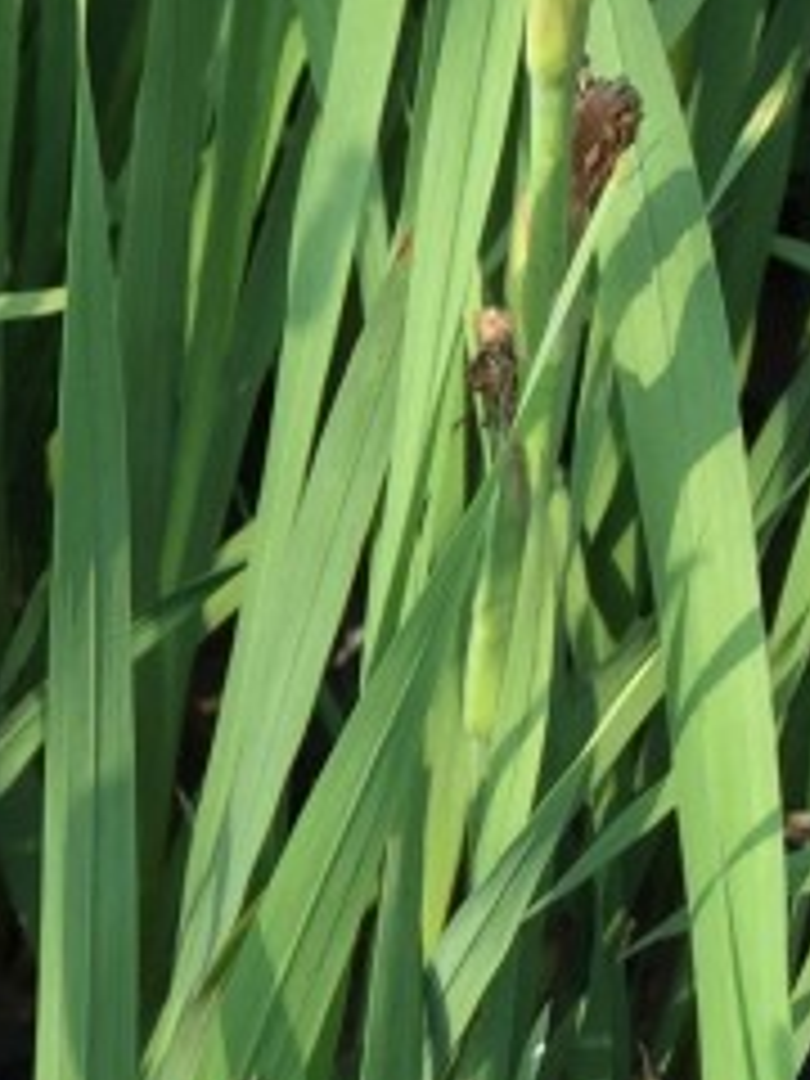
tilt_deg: -42.5
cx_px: -693
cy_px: 594
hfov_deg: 10.7
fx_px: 4025
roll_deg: +1.6
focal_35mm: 129
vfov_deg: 15.3
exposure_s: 1/706
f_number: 2.2
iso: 32
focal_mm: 4.15
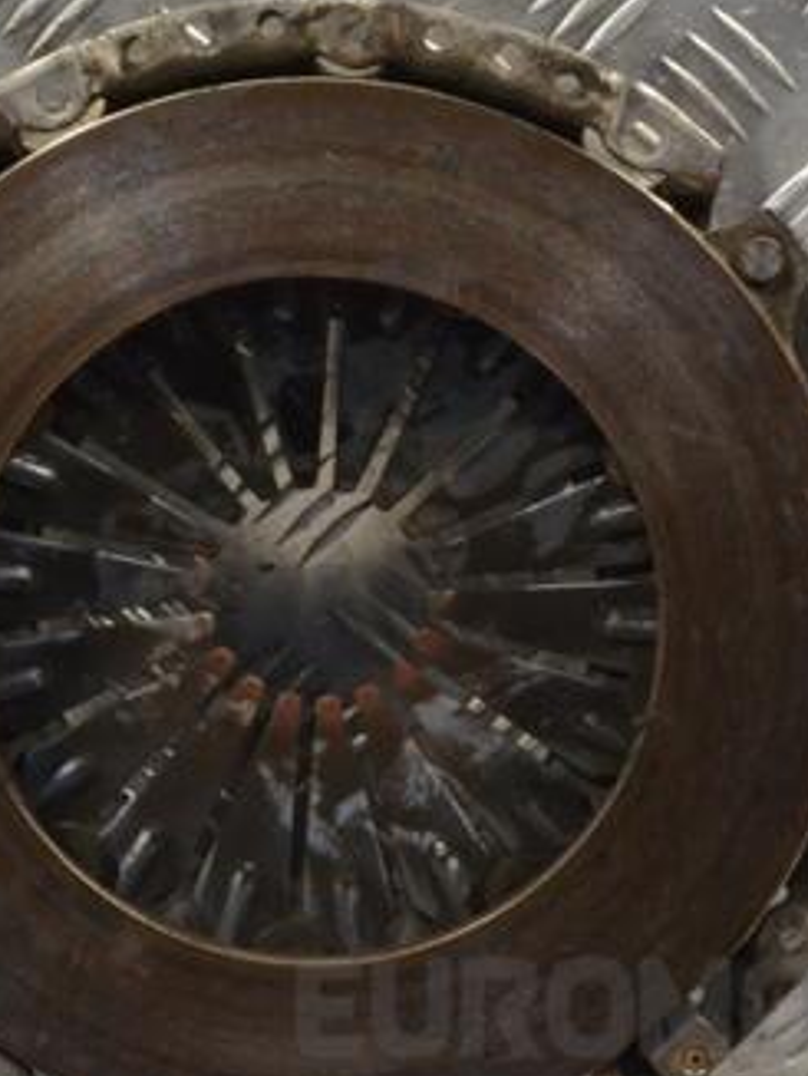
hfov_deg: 12.1
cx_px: 234
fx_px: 3792
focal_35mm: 122
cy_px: 568
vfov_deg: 16.1
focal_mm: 46
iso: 3200
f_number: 8
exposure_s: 1/250
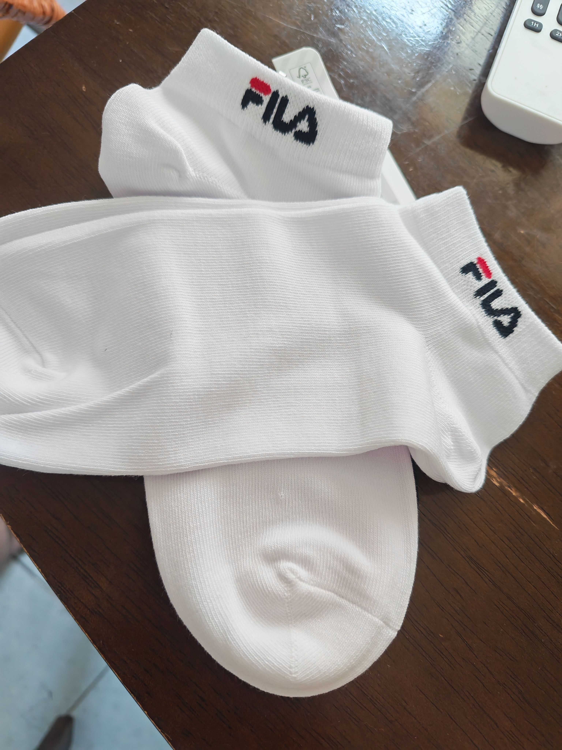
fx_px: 520
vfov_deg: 71.6
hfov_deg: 56.8
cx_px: 281
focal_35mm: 24
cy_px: 375
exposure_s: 1/50
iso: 1000
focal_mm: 6.12
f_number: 1.9
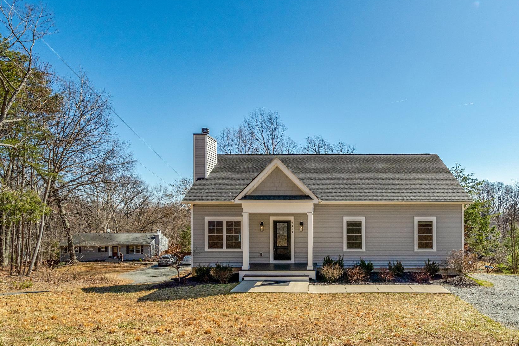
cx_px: 324
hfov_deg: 82.4
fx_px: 288
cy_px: 197
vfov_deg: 61.7
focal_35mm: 20
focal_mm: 16
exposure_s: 1/1600
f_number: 8
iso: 1250
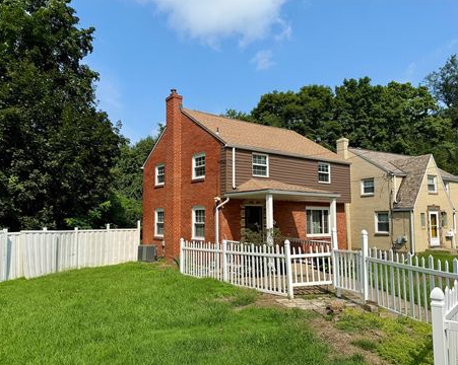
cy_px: 187
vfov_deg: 54.9
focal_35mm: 26
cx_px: 217
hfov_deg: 66.0
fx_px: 352
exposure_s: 1/5714
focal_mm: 6.76
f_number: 1.78
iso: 80
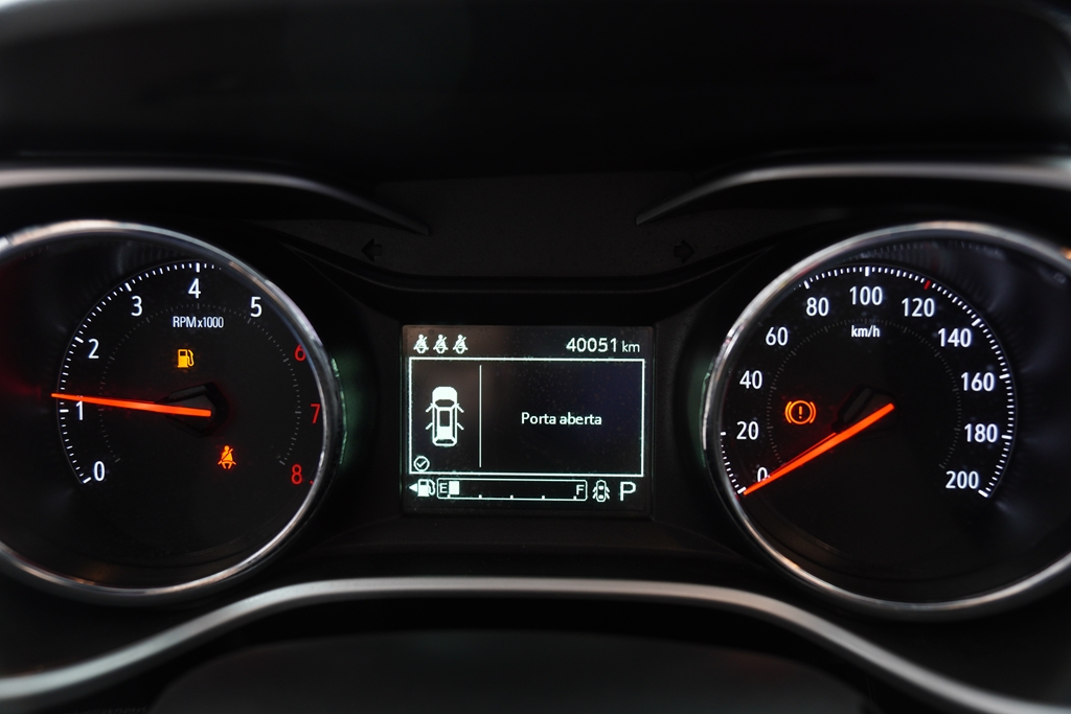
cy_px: 357
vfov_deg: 36.9
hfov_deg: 53.1
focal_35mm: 36
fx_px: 1071
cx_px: 536
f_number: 2.8
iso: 200
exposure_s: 1/40
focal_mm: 24
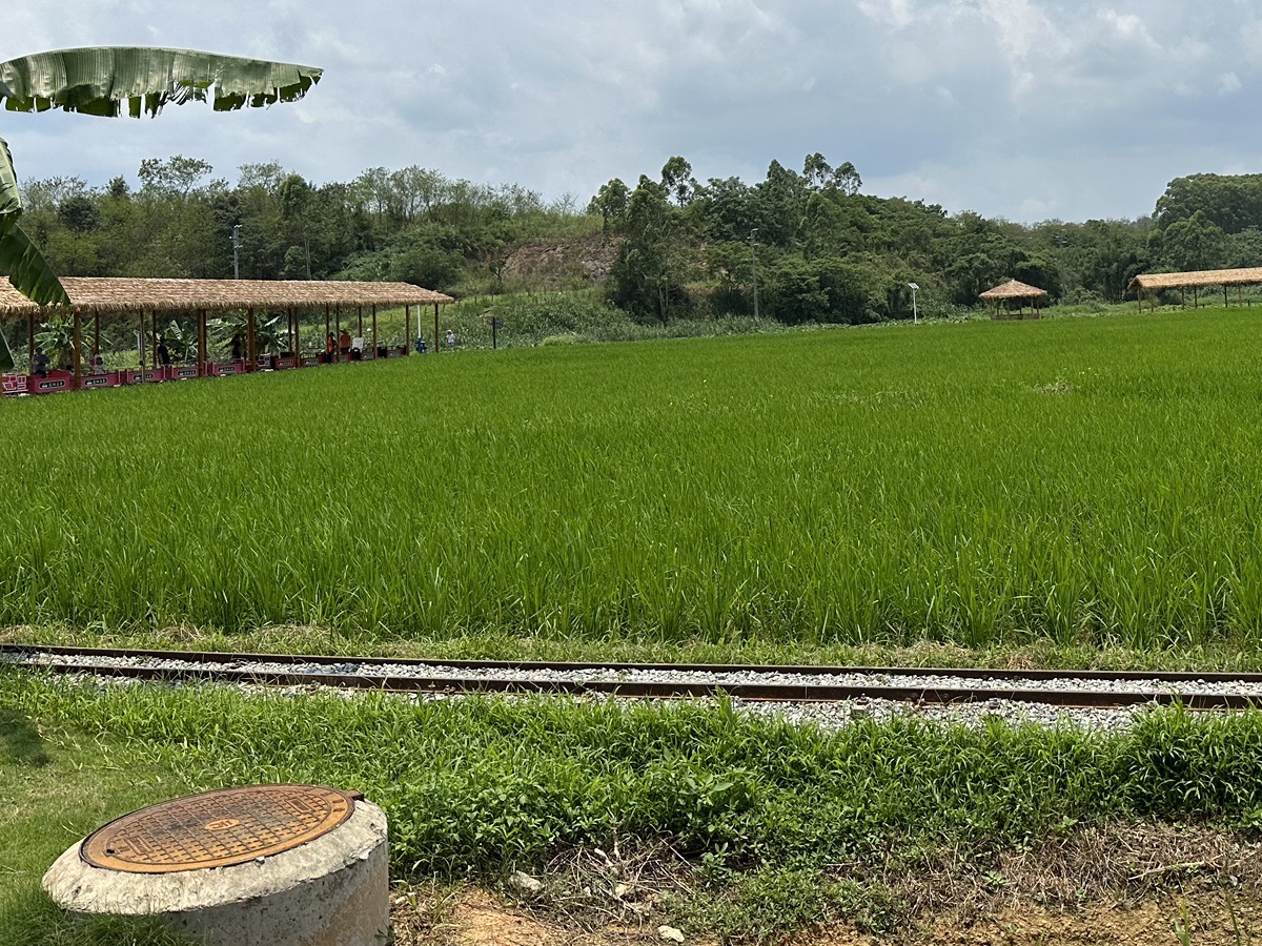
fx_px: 1458
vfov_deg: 35.1
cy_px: 221
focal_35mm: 40
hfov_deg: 45.6
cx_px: 900
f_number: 1.78
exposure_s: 1/8929
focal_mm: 6.86
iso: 80
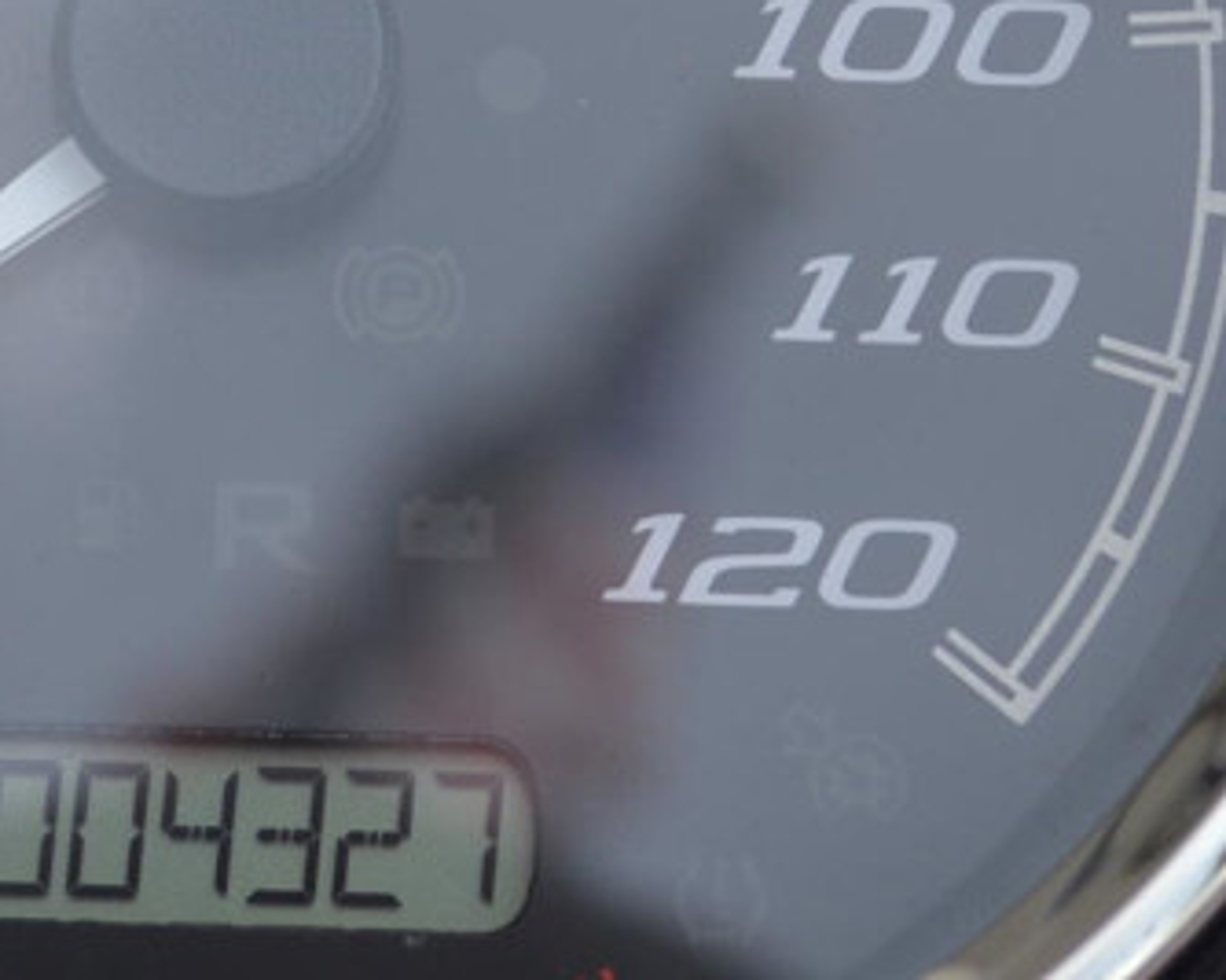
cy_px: 128
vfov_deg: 8.5
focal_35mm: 182
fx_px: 6602
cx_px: 261
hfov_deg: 10.6
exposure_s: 1/125
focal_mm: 36
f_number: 5.6
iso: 180
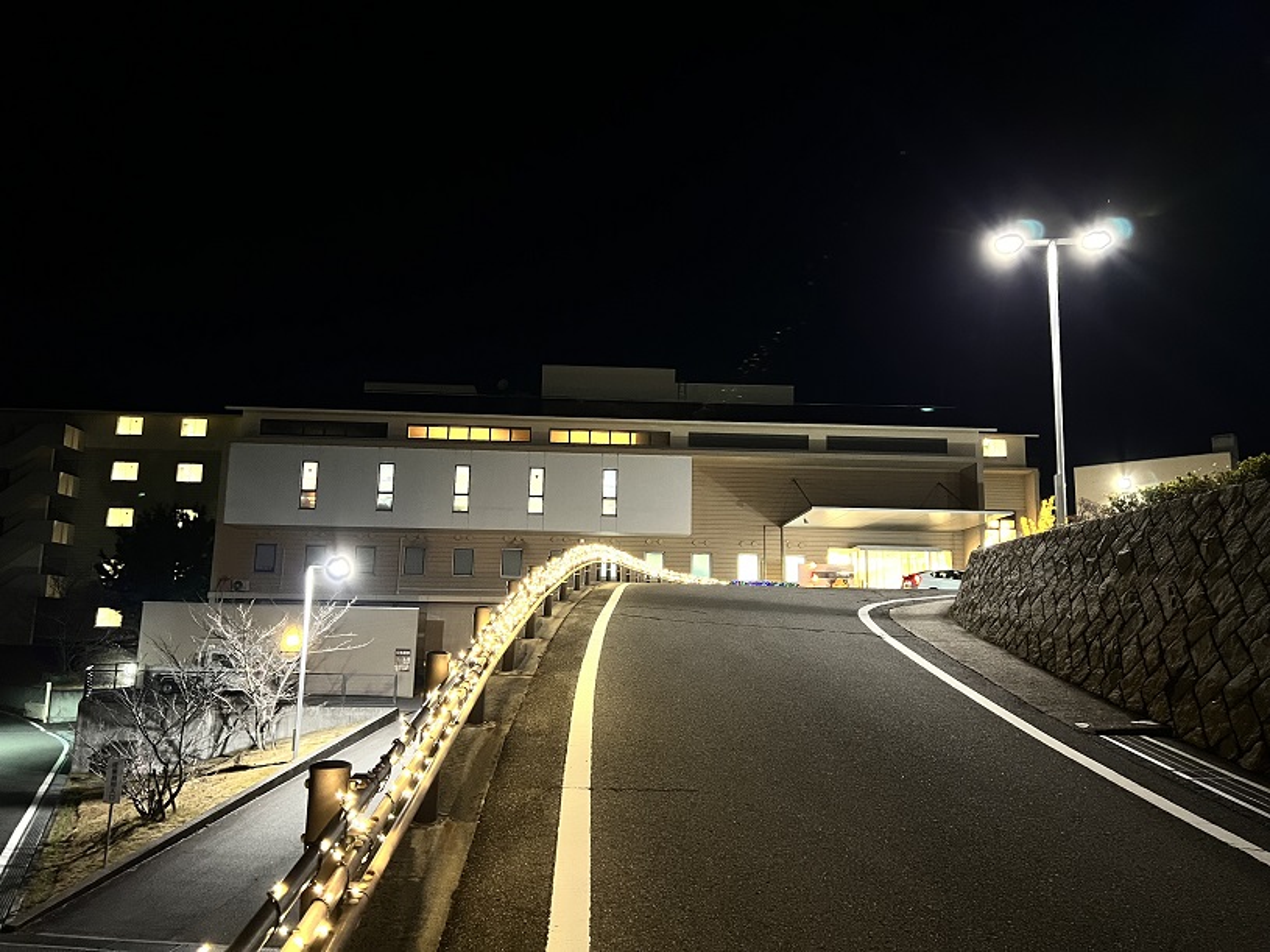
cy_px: 476
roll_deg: -1.0
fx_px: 954
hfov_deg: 67.3
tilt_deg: +9.3
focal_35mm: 26
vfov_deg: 53.1
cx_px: 635
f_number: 1.5
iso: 1000
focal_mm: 5.7
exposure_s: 1/24
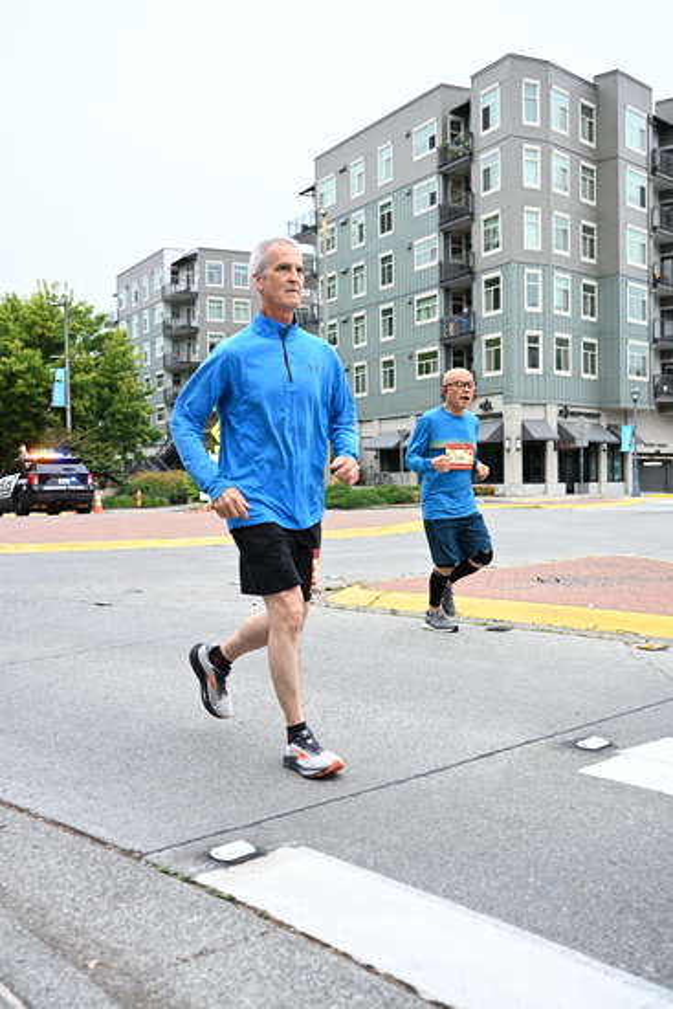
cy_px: 504
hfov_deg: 35.1
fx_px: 1065
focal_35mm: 38
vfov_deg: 50.7
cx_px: 336
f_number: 4
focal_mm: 38
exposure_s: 1/800
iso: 1600
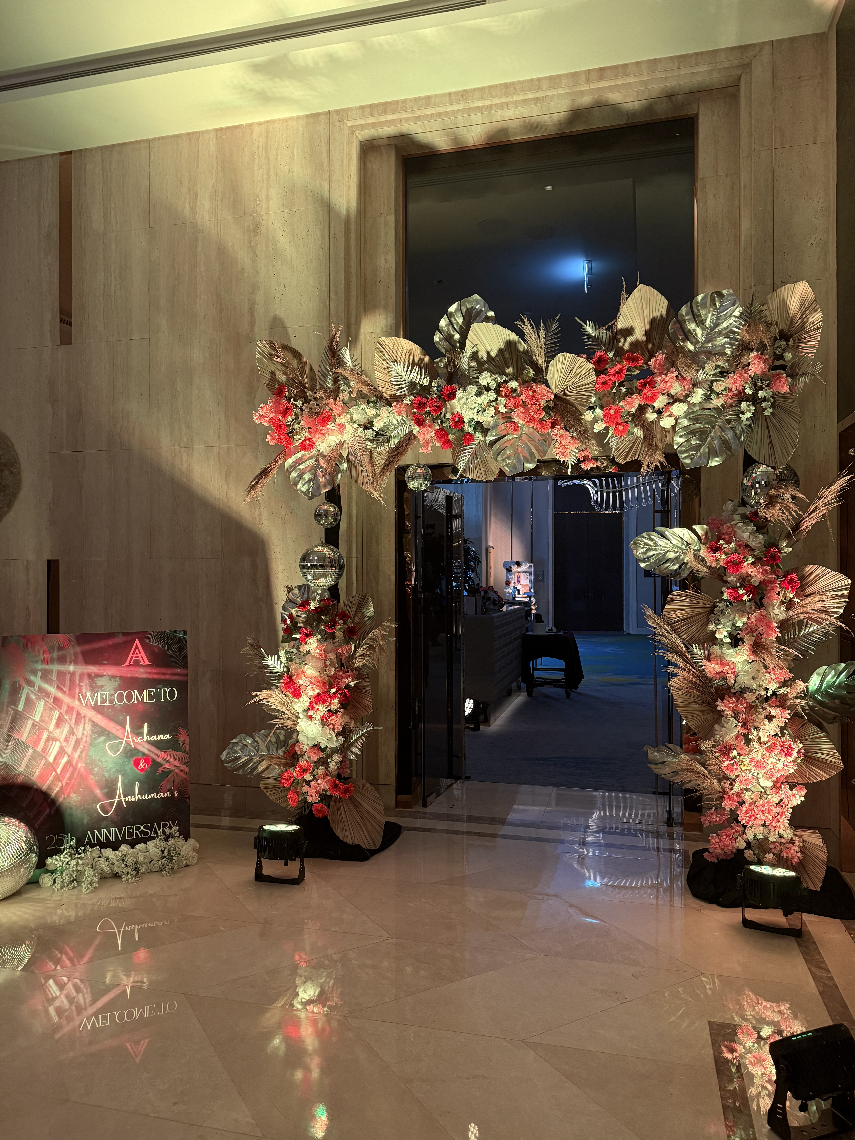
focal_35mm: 24
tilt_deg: +0.4
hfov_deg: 56.8
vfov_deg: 71.6
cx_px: 428
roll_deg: -0.2
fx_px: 790
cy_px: 570
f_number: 1.78
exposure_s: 1/60
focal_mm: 6.76
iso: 320
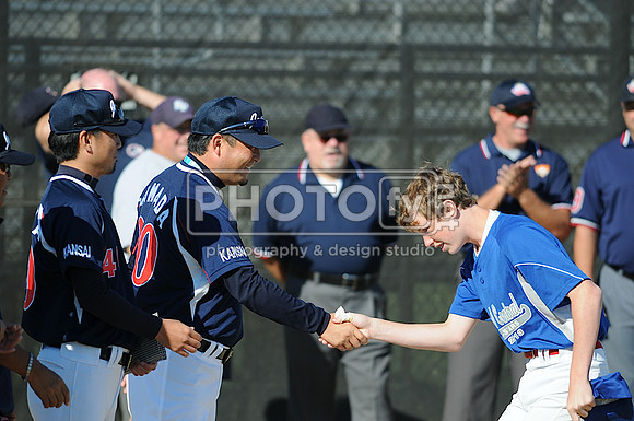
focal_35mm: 450
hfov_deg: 4.6
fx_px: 7914
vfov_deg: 3.0
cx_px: 317
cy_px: 210
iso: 200
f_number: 4
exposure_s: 1/1600
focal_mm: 300
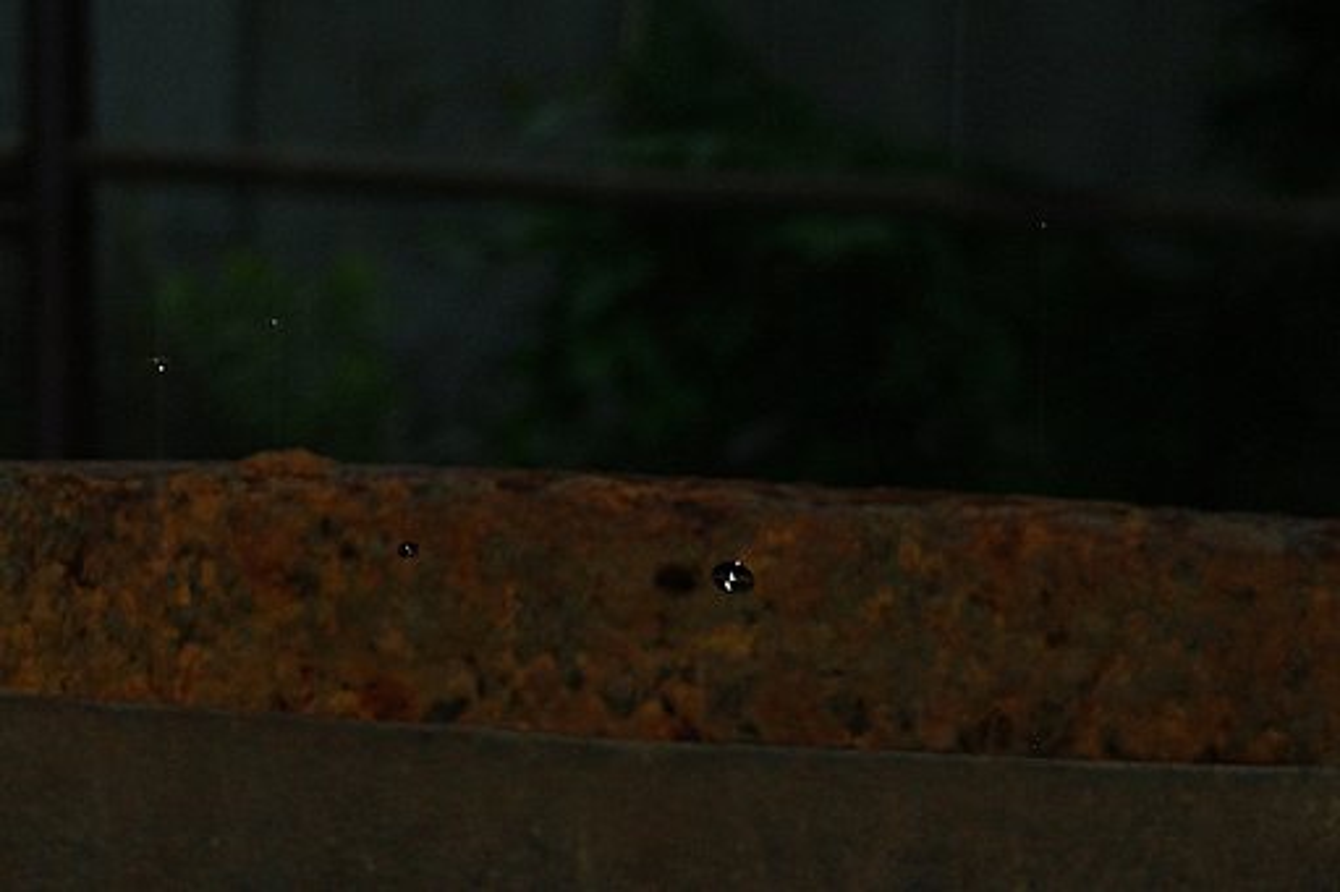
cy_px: 446
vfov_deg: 16.5
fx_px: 3070
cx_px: 670
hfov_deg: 24.6
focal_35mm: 82
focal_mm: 55
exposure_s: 1/60
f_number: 5.6
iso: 200
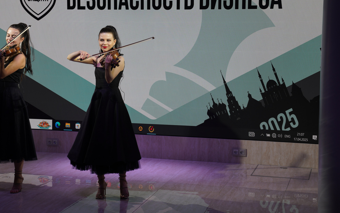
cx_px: 155
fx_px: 704
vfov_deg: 17.1
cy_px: 81
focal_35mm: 76
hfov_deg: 27.1
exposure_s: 1/125
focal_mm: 63
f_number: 6.3
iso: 160
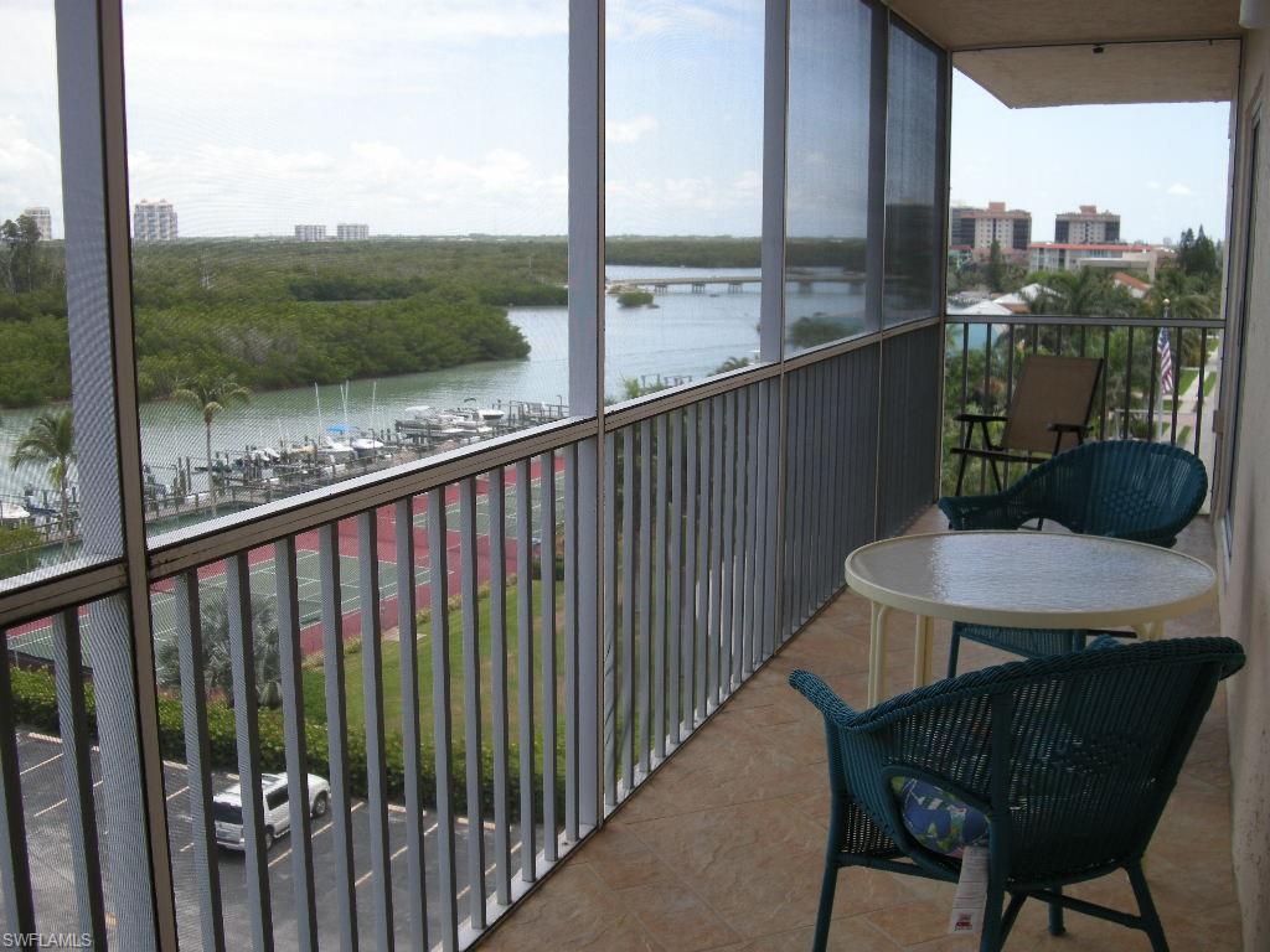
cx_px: 635
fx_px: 1357
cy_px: 476
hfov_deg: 50.1
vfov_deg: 38.7
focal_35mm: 37
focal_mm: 7.9
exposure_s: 1/322
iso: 64
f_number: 2.8
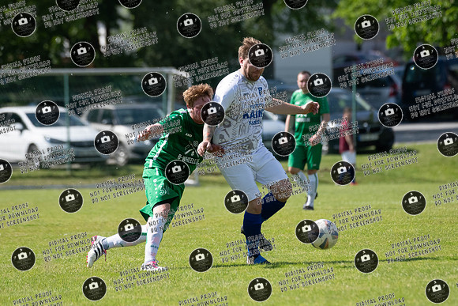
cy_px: 142
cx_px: 232
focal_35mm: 402
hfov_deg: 5.1
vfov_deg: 3.4
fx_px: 5120
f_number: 5.6
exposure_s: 1/5000
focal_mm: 320
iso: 1250
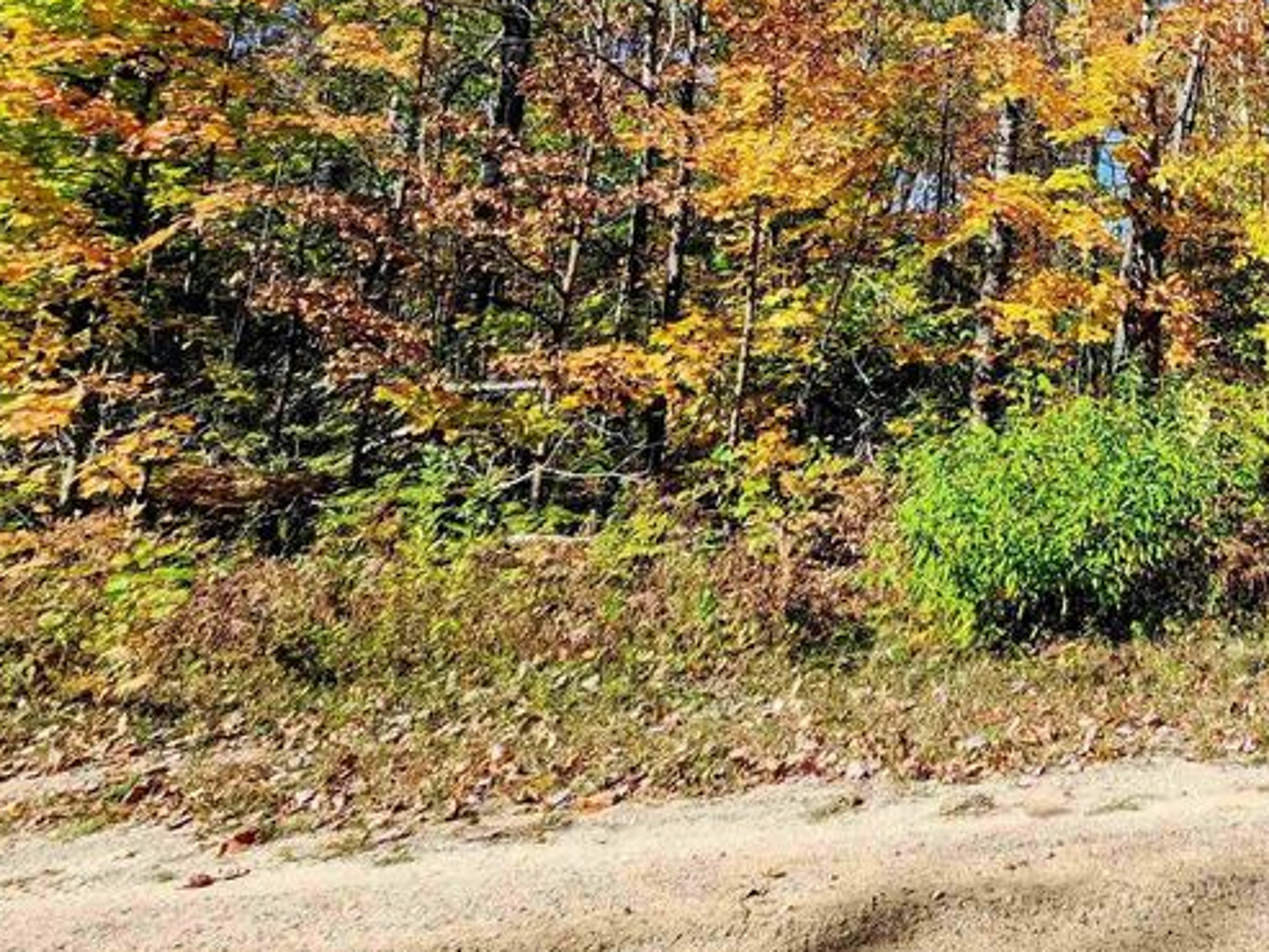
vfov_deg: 44.0
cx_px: 1243
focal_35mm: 27
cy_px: 3
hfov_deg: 53.0
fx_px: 990
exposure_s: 1/1384
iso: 50
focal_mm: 2.2
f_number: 2.2
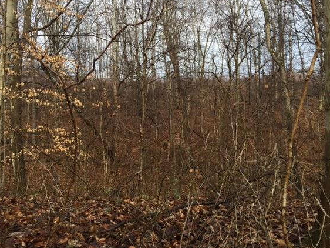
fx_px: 315
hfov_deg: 55.2
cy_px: 118
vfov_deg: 43.0
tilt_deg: +0.1
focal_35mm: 33
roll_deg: +1.1
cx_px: 143
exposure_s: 1/252
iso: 32
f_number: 2.2
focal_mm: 4.15
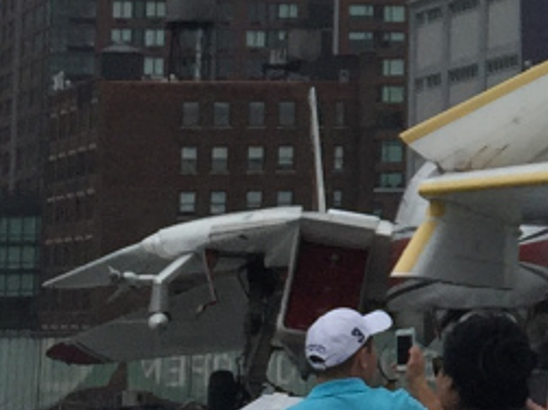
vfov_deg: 7.9
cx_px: 1142
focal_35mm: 185
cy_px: -196
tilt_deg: +8.1
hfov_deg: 9.8
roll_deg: -0.1
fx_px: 2927
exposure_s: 1/2639
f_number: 2.2
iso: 32
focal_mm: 4.15
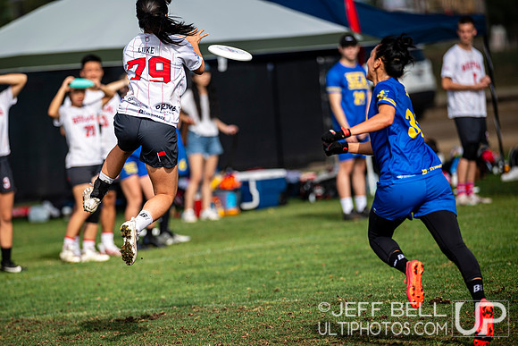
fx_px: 4363
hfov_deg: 6.8
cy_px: 202
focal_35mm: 303
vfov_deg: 4.5
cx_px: 222
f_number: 3.2
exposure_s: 1/2500
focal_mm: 260
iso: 125
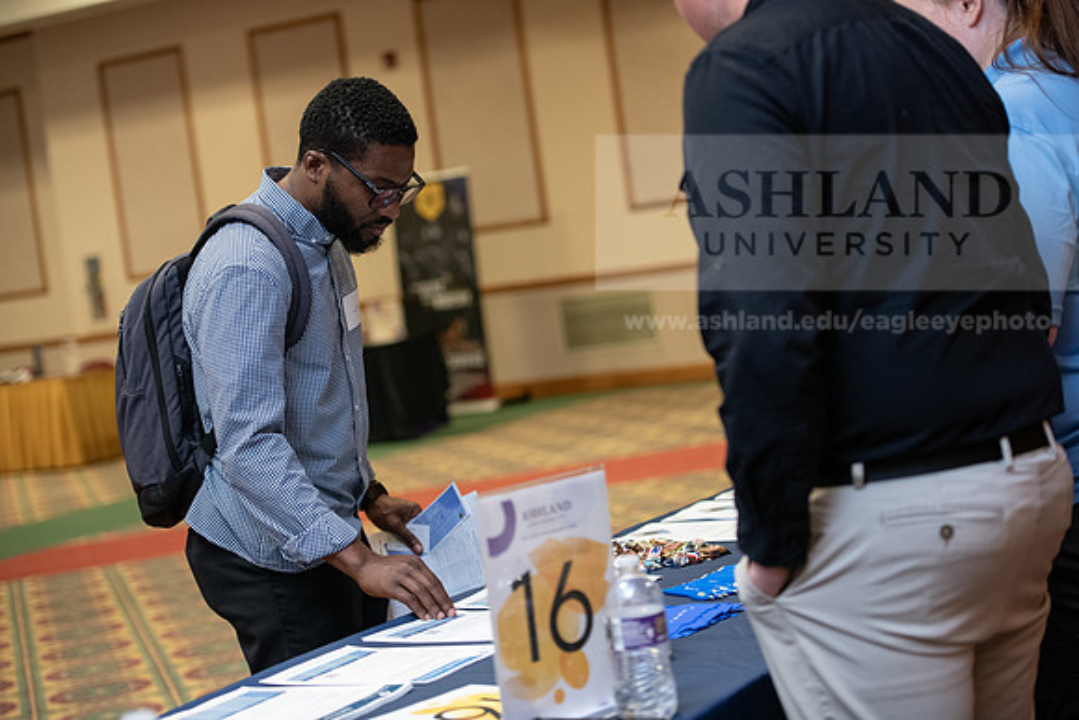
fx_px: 2098
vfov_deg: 19.5
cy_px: 360
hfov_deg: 28.8
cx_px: 540
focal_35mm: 70
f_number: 2.8
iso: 1600
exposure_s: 1/200
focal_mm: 70
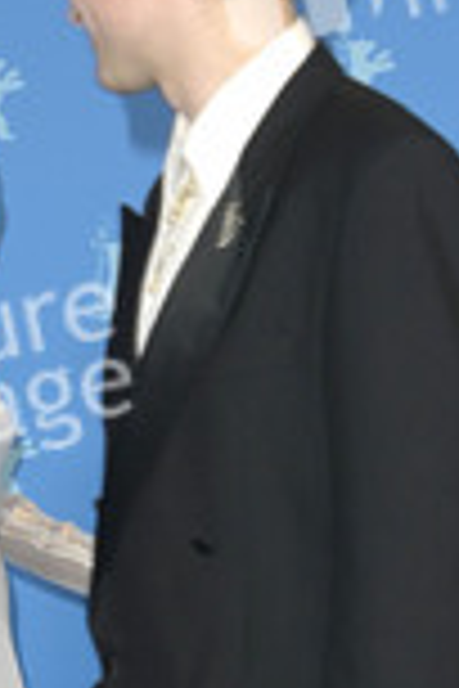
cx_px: 32
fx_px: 2601
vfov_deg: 14.9
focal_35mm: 136
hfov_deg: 10.0
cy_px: 616
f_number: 5.6
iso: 1000
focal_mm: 52
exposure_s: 1/250
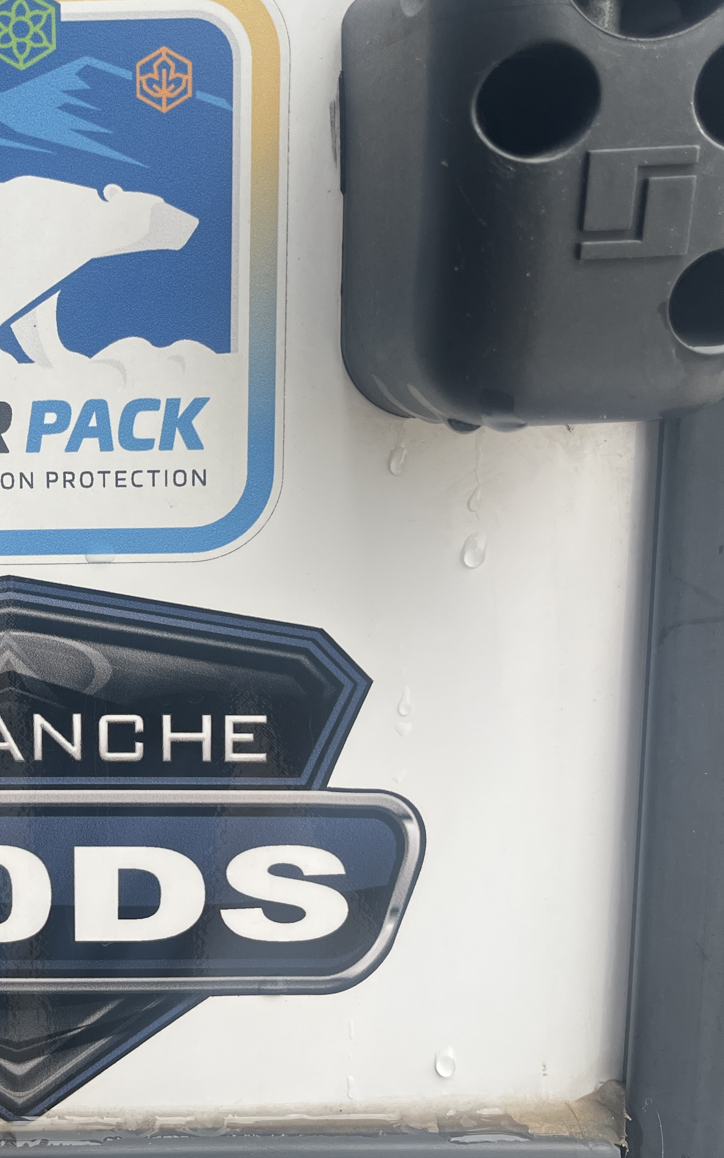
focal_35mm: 42
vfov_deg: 47.1
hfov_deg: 29.2
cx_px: 66
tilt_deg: -10.4
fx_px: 1326
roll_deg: +1.3
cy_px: 521
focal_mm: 5.1
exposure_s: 1/751
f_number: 1.6
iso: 50
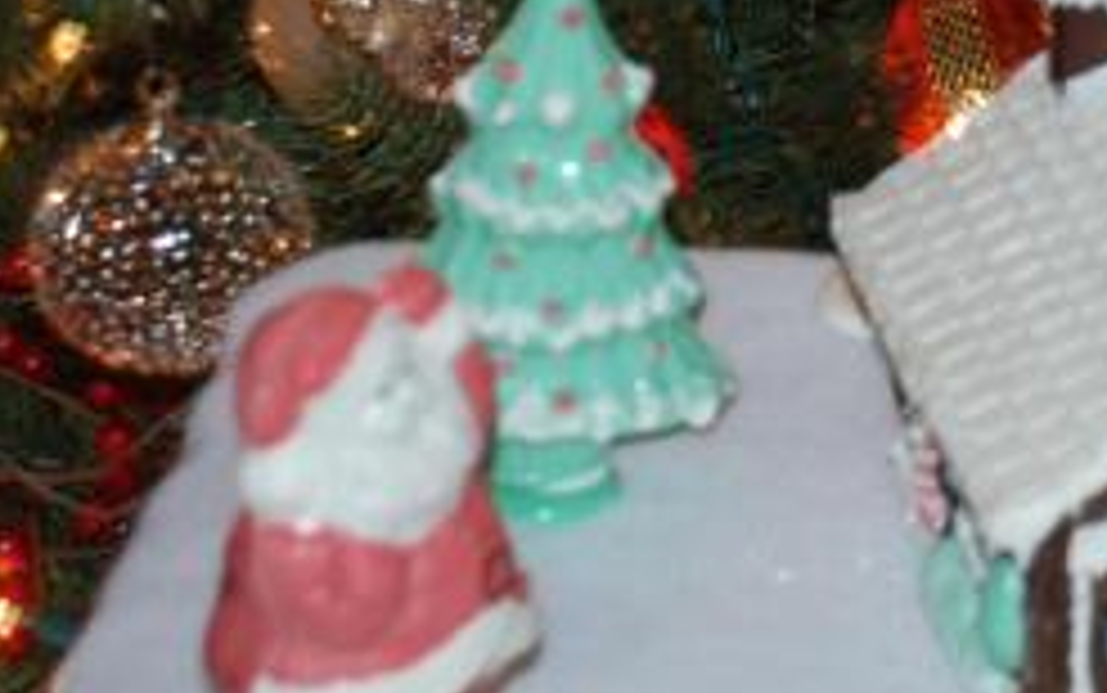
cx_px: 1246
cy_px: 148
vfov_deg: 10.3
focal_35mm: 127
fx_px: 3833
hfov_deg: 15.9
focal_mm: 32
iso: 100
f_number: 4.2
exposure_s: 1/8
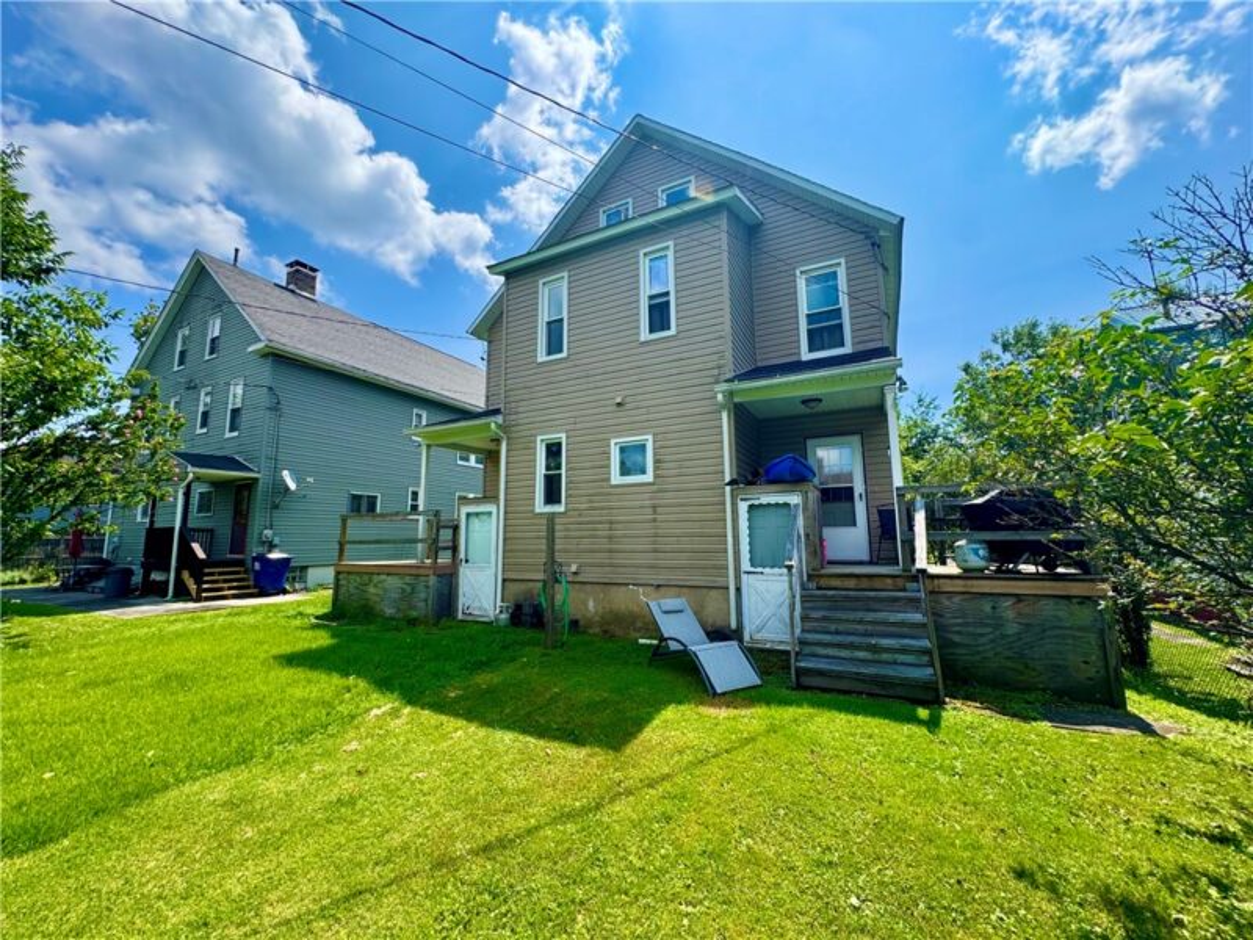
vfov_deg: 85.7
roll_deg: -0.6
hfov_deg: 102.1
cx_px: 626
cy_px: 470
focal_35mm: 14
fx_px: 507
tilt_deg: +8.4
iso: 50
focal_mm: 2.22
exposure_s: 1/779
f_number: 2.2
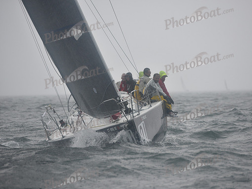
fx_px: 1587
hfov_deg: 9.1
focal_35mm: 218
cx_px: 139
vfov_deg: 6.8
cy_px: 95
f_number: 4
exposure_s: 1/640
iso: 400
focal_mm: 200
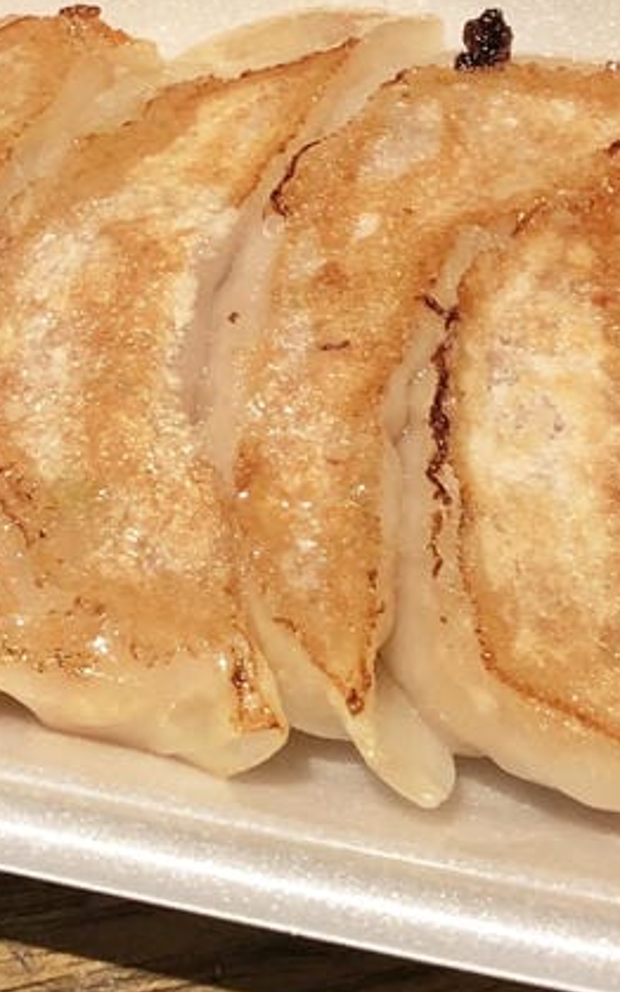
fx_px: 2378
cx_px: 80
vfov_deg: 23.5
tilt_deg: -58.5
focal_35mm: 88
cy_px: 410
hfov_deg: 14.7
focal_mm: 3.99
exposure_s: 1/24
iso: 40
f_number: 1.8
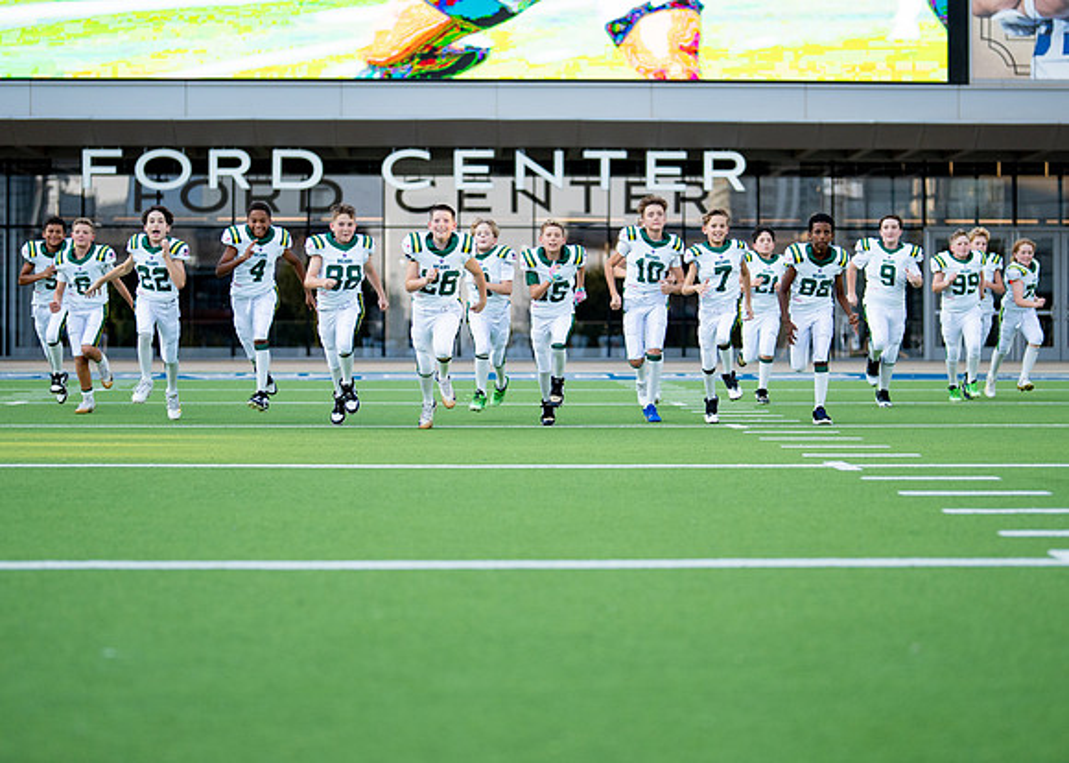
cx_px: 546
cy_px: 332
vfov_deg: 18.1
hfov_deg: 25.2
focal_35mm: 79
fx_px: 2396
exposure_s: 1/4000
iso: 320
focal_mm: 50
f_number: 1.2
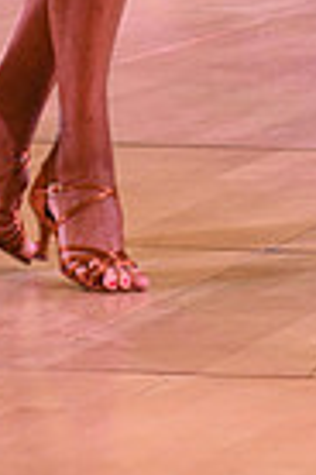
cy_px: -286
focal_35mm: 413
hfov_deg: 3.3
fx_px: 5437
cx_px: 503
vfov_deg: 4.9
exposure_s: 1/200
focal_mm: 98
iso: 1600
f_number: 5
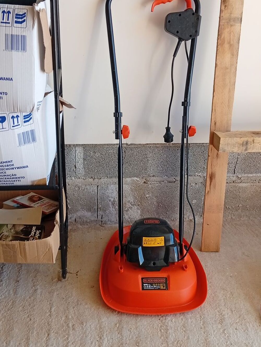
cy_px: 174
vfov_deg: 40.4
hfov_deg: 31.0
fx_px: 471
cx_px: 130
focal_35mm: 47
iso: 59
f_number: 1.8
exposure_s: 1/50
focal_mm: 3.96
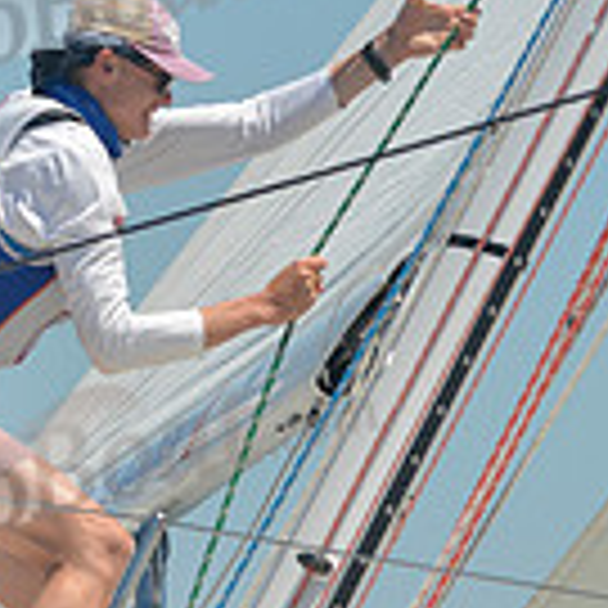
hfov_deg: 2.4
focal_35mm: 733
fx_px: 14566
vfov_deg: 2.4
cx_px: -486
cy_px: 309
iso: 280
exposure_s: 1/1000
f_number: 7.1
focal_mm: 200
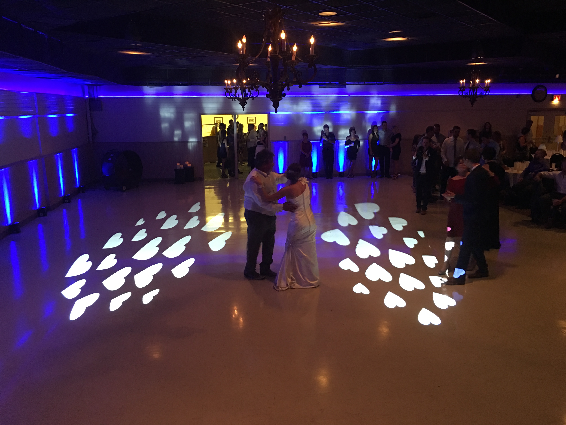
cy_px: 212
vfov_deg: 48.2
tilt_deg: -12.2
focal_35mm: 29
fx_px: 474
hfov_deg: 61.7
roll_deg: -0.3
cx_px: 283
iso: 50
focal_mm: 4.15
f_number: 2.2
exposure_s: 1/4
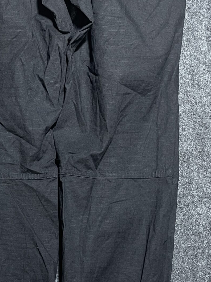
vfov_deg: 30.7
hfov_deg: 22.9
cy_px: 117
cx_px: 40
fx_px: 512
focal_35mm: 63
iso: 200
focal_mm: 4.2
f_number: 1.6
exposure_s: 1/50
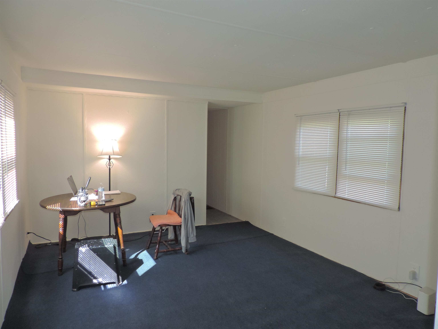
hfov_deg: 71.6
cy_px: 164
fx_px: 304
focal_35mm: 24
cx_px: 219
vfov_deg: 56.8
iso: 250
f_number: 3
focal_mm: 4.3
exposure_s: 1/40
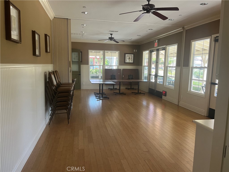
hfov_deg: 67.3
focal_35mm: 26
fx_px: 172
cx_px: 114
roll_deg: -1.6
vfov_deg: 53.1
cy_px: 86
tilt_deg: -7.5
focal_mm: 5.1
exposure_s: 1/62
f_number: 1.6
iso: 125
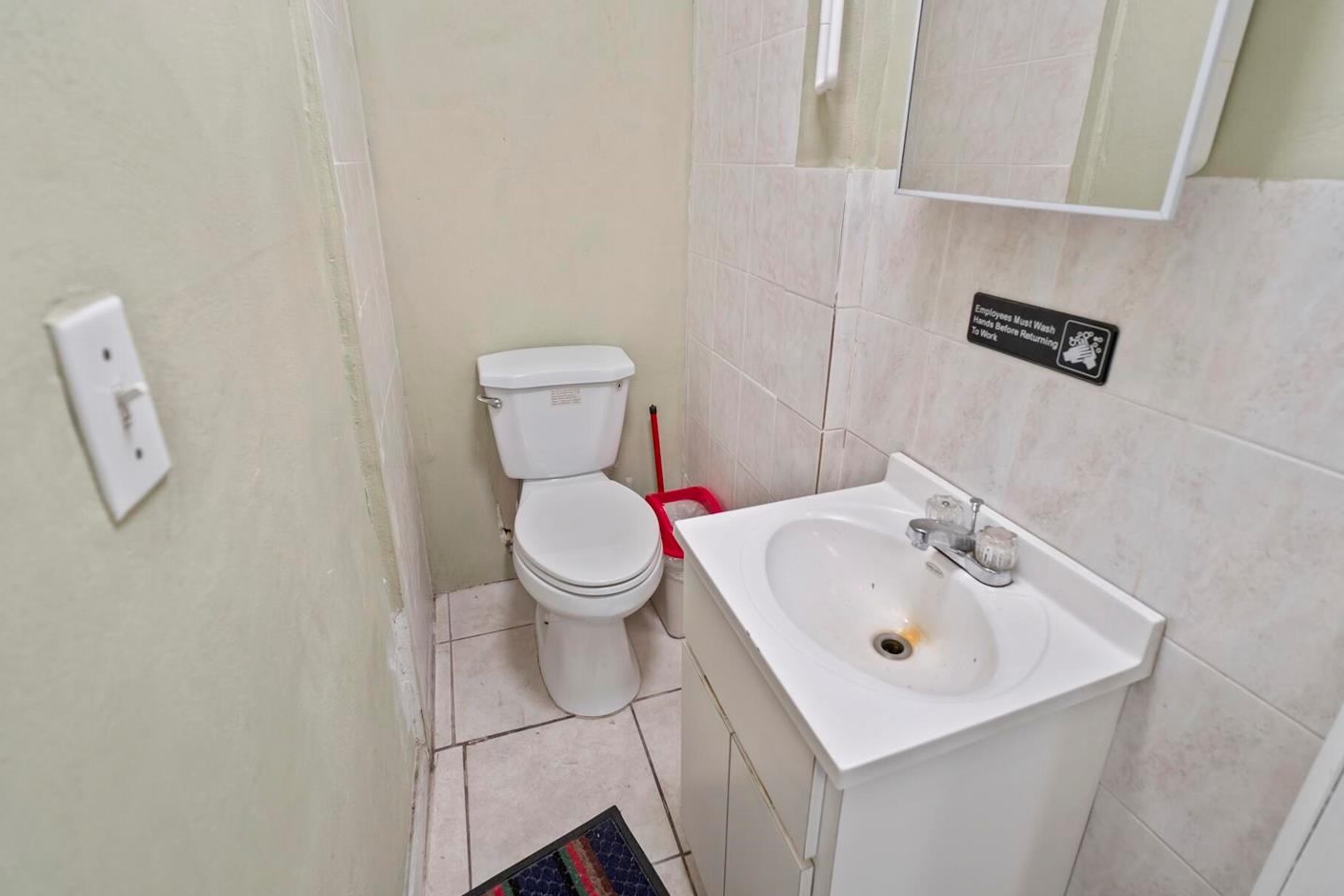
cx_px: 676
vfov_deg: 70.2
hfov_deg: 93.3
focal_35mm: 17
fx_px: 635
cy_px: 400
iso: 125
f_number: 2.8
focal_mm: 10
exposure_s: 1/13
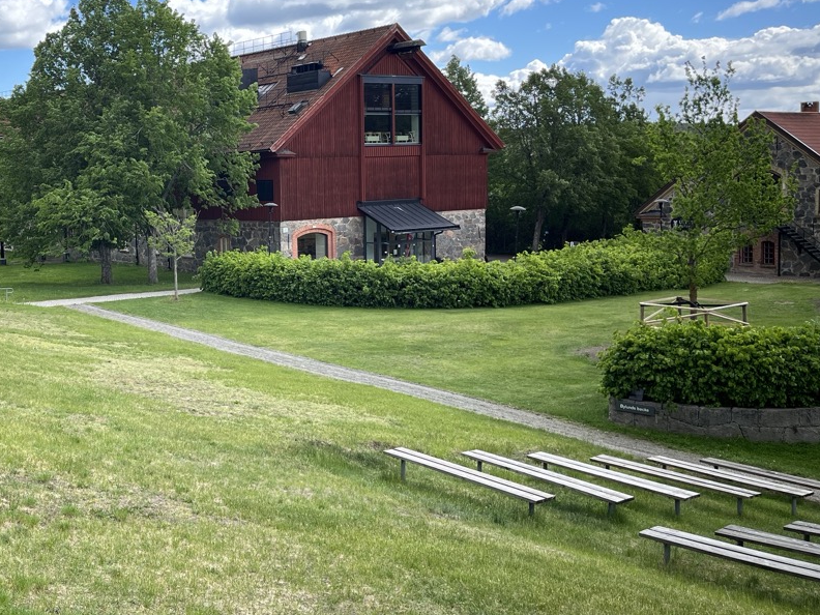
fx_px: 995
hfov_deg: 43.2
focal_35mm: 42
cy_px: 234
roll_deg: +2.1
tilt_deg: -3.7
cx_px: 194
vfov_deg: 34.2
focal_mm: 5.1
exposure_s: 1/840
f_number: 1.6
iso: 50
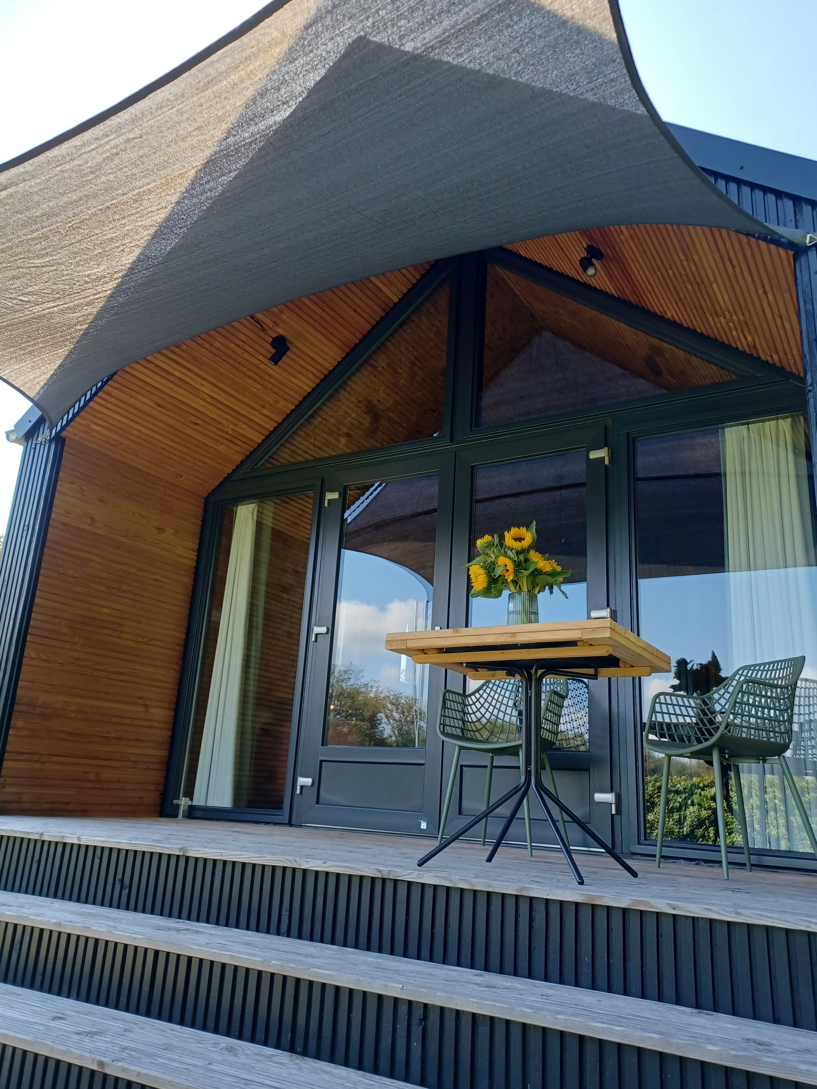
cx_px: 408
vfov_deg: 65.3
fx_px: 850
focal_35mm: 27
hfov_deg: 51.4
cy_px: 524
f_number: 1.8
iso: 50
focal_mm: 4.6
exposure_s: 1/100
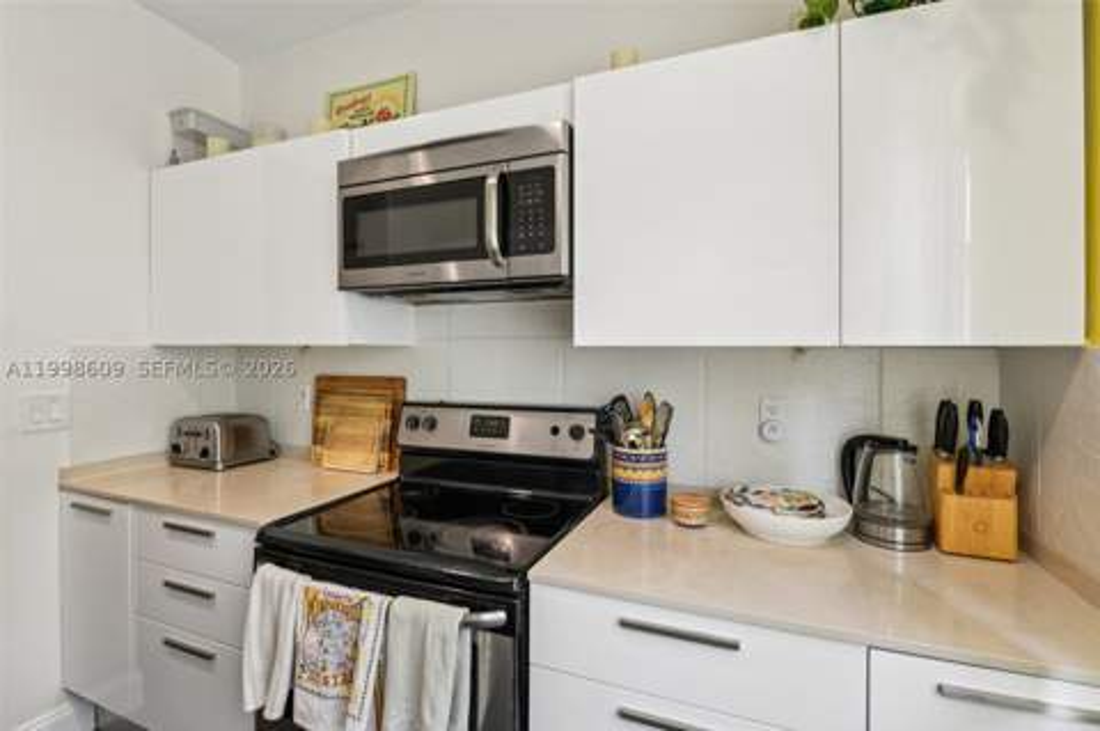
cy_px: 366
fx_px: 488
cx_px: 550
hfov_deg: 96.8
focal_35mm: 16
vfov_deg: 73.6
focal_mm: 16
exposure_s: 1/6
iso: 200
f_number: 8
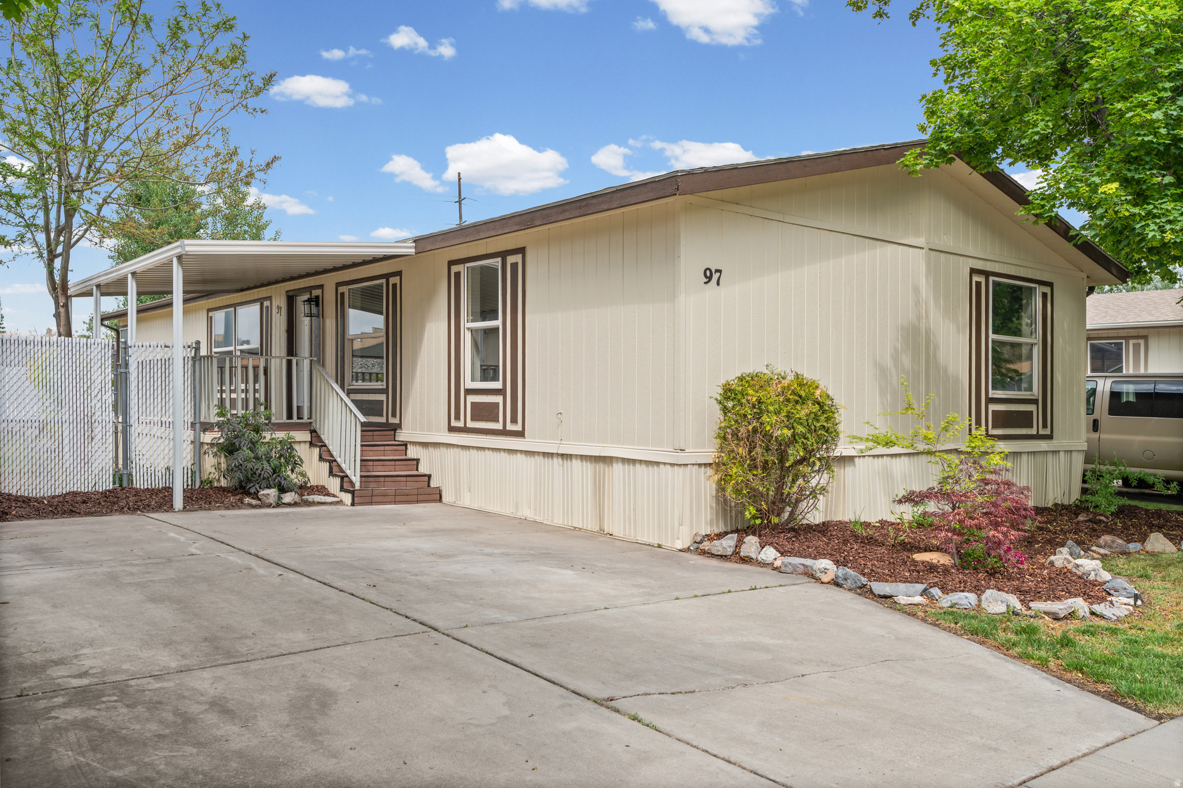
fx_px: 985
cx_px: 592
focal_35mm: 30
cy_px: 394
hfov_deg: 61.9
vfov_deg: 43.6
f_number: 9
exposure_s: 1/160
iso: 250
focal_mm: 30
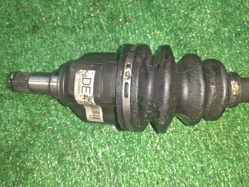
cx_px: 124
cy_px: 94
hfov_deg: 67.3
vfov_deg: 53.1
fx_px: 187
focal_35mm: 26
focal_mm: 3.93
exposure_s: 1/25
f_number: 1.7
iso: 188
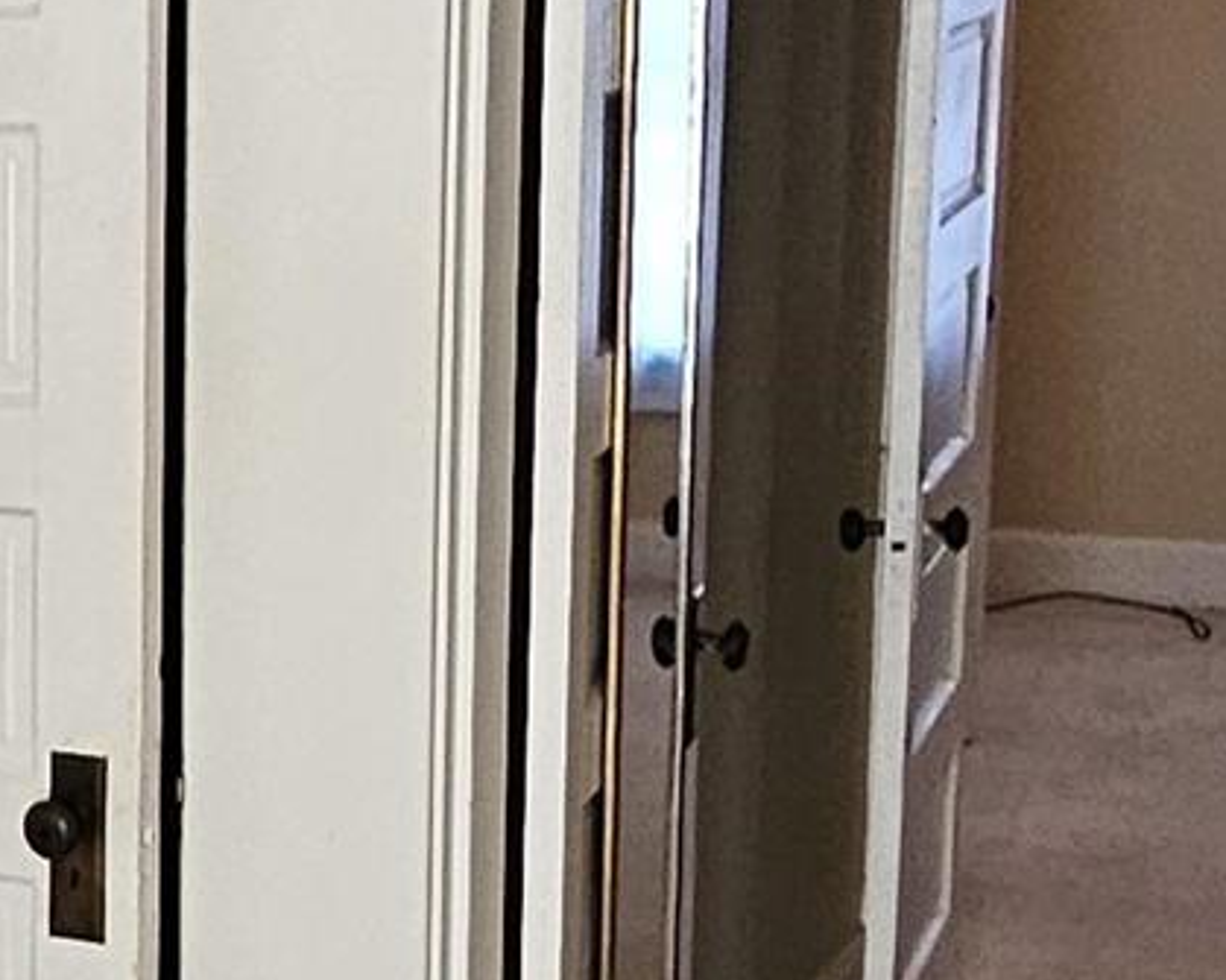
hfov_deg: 18.1
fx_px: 3374
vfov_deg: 16.5
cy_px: 731
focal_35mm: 93
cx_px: -682
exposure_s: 1/77.4
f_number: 2.2
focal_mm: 2.2
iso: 200
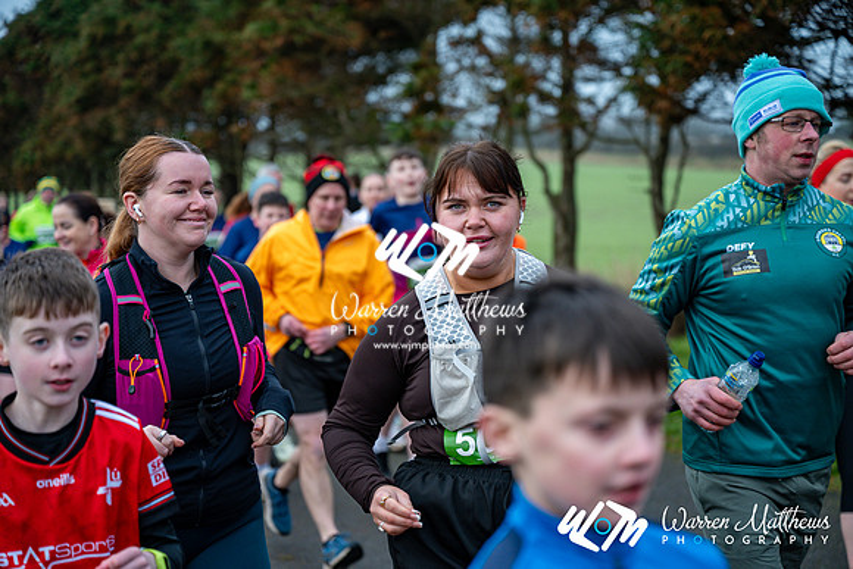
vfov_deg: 19.5
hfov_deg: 28.8
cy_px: 284
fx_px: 1659
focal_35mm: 70
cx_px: 426
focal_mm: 70
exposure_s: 1/1250
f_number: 2.8
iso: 500
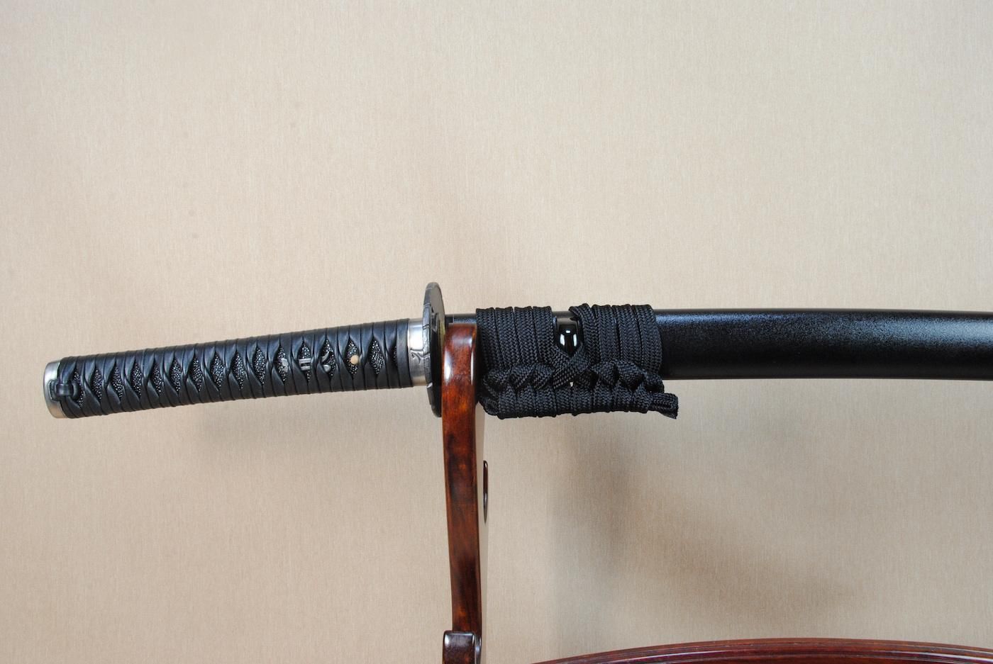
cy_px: 332
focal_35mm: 30
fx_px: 828
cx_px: 496
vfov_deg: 43.7
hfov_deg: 61.9
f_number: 11
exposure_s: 1/2
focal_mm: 20
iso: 400
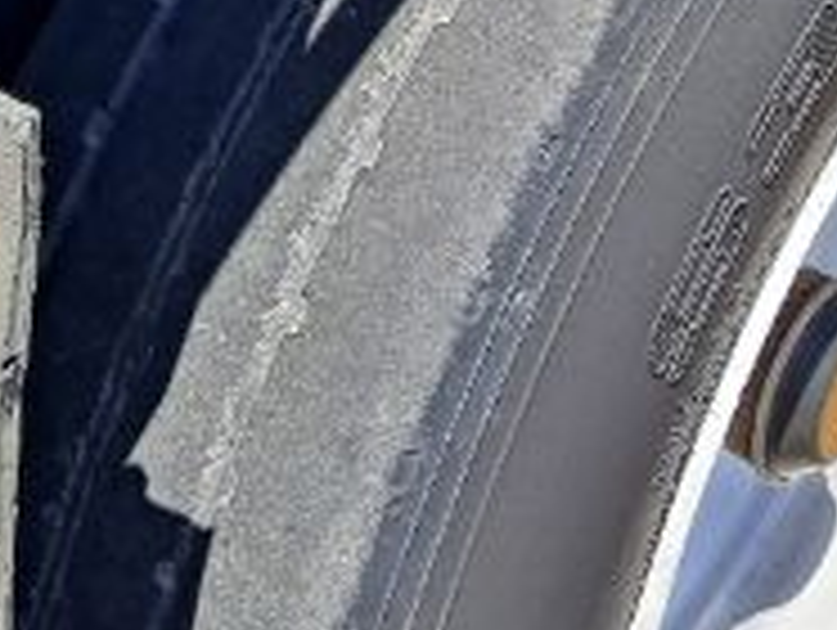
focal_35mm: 86
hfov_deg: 22.6
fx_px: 2082
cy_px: -338
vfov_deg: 15.7
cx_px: 576
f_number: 2
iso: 32
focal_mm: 4.6
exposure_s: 1/977
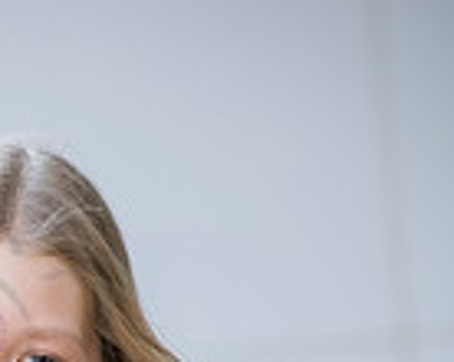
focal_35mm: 368
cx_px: -30
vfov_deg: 4.2
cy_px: 645
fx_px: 4938
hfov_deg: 5.3
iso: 800
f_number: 4.5
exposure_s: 1/400
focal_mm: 120
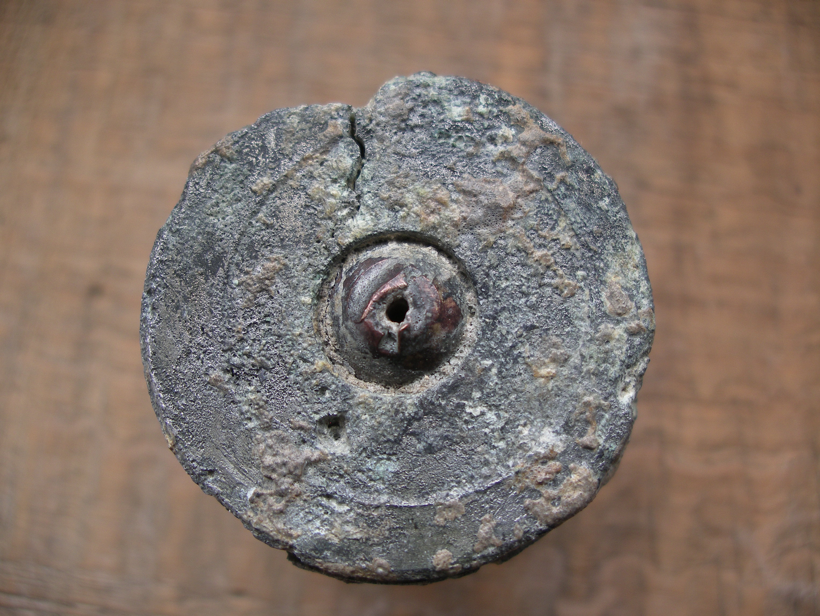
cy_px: 308
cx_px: 410
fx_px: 877
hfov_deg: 50.1
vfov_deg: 38.7
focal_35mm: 37
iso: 80
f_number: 2.8
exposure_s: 1/80
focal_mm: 7.8
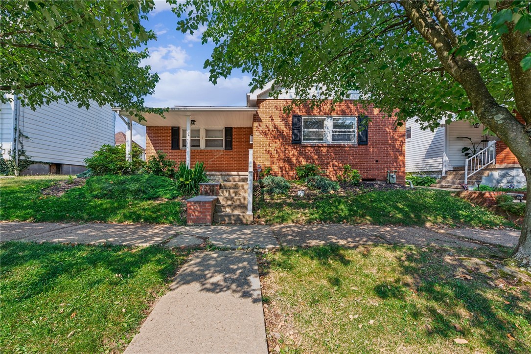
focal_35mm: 14
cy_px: 177
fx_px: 207
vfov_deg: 81.2
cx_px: 266
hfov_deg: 104.2
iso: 50
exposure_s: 1/13
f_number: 11
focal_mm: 14
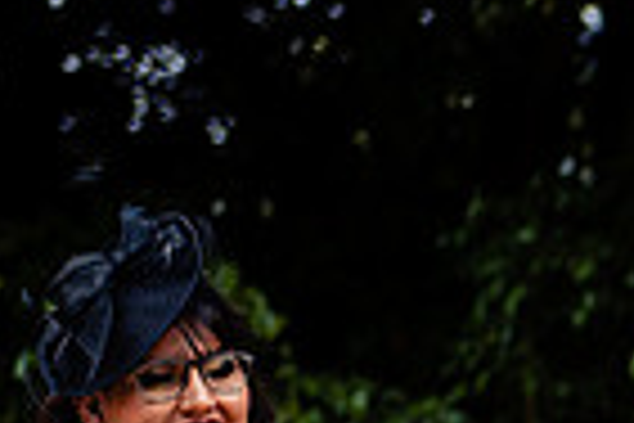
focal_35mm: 330
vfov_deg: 4.1
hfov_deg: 6.1
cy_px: 627
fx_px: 5811
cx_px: 1313
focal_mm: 70
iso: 320
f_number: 2.8
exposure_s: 1/160
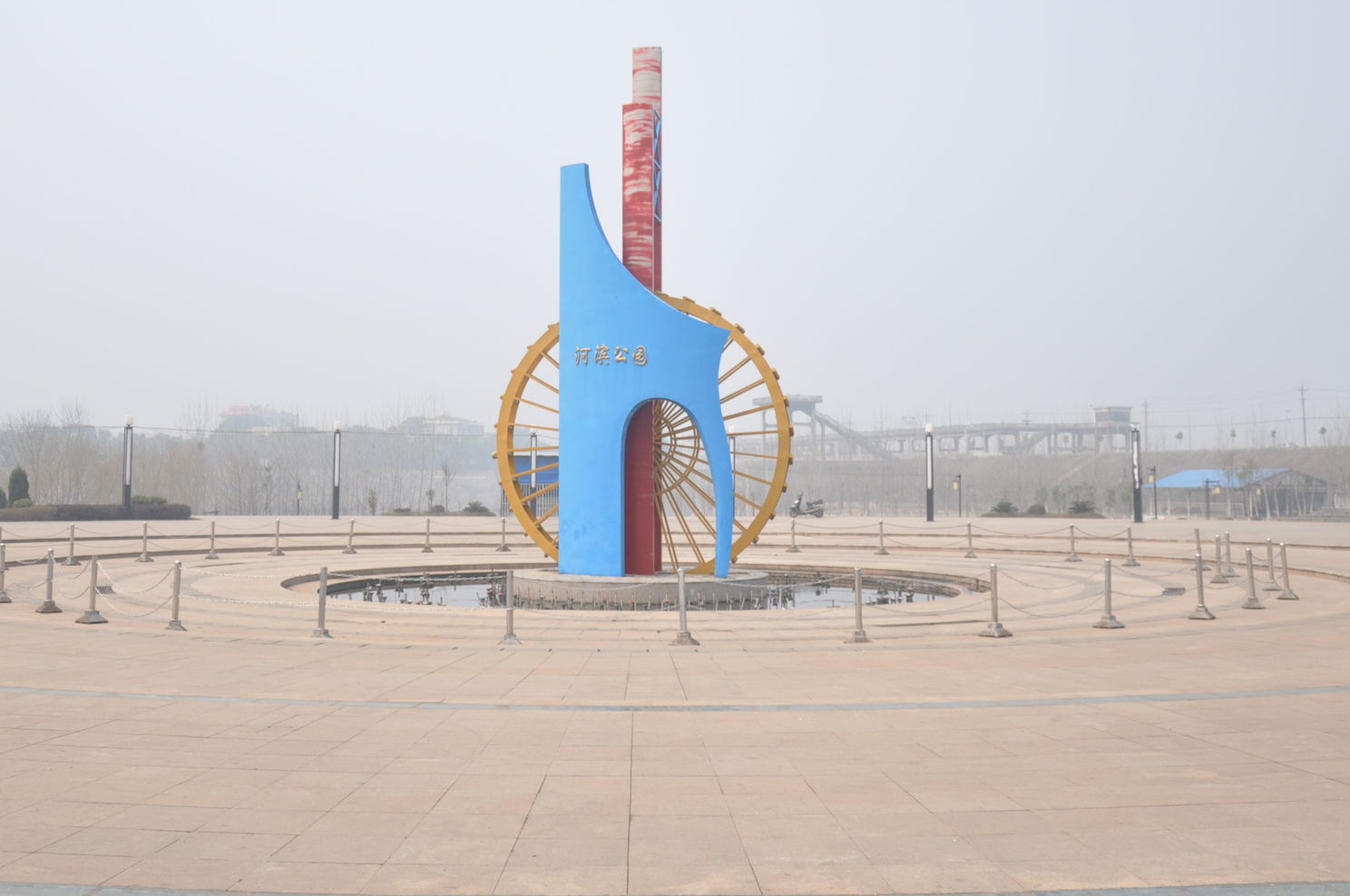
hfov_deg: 47.8
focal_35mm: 41
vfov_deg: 32.7
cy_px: 334
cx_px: 646
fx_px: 1522
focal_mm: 21
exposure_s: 1/2500
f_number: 3.8
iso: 400
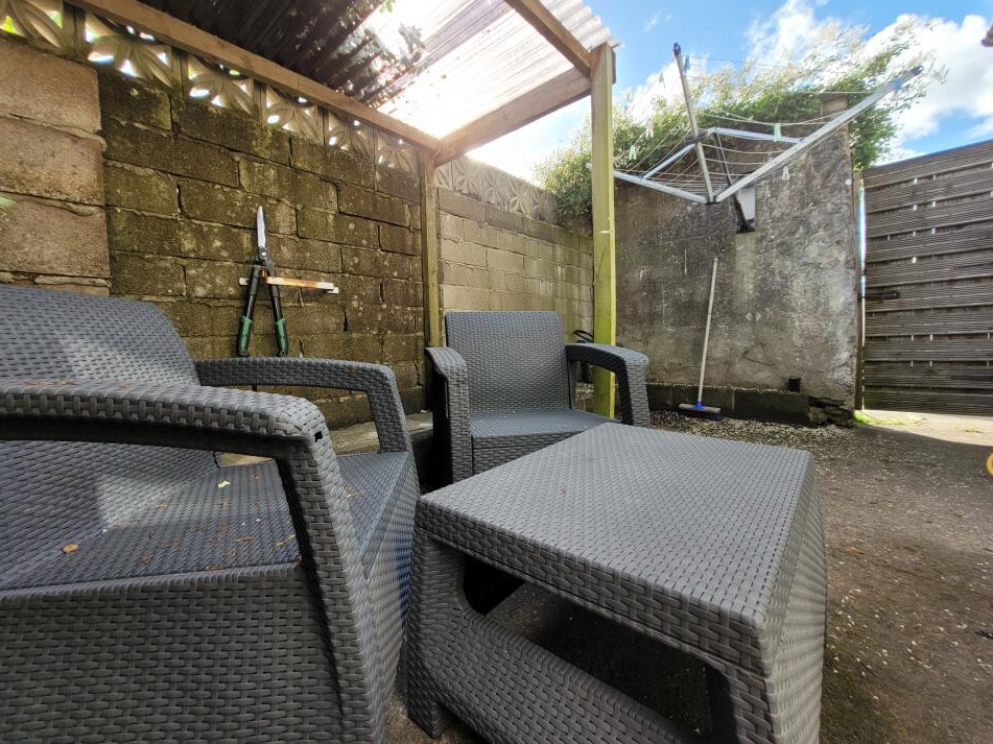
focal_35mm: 14
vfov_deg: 85.6
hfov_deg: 102.0
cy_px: 353
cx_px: 472
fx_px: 402
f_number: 2.2
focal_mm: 1.74
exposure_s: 1/277
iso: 40
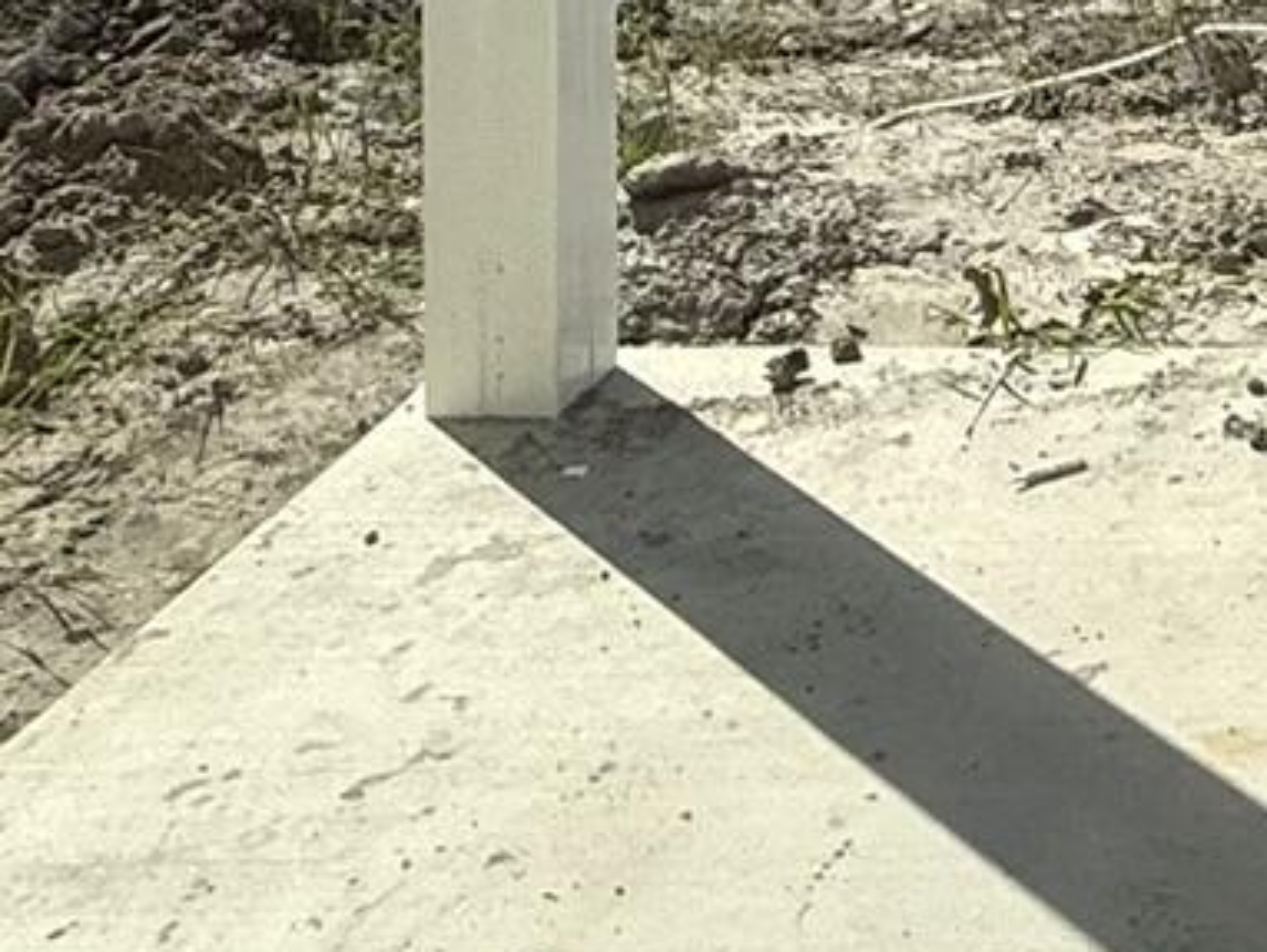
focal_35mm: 75
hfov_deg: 21.6
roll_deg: -0.8
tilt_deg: -3.0
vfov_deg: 16.9
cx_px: 1910
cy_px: -653
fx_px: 2747
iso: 50
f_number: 2.2
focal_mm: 2.22
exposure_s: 1/2237
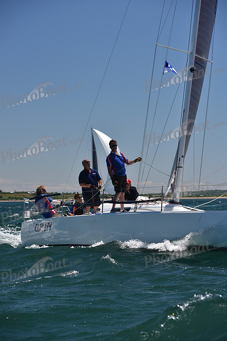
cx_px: 114
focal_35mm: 116
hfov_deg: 11.8
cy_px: 170
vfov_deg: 17.6
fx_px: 1096
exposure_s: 1/800
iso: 250
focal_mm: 116
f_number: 6.3
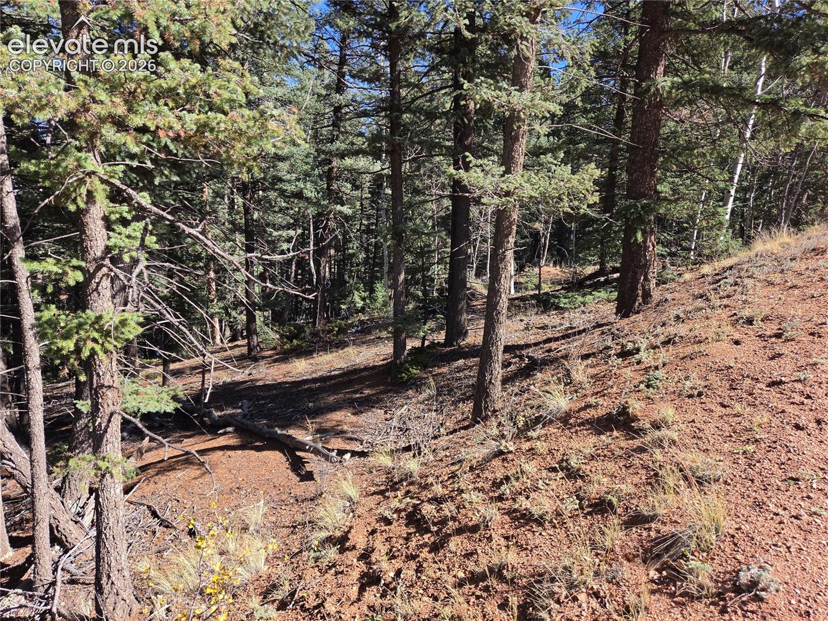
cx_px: 414
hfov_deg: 73.9
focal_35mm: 23
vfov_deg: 58.9
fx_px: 550
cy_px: 310
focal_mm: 5.4
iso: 80
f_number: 1.8
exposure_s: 1/1533
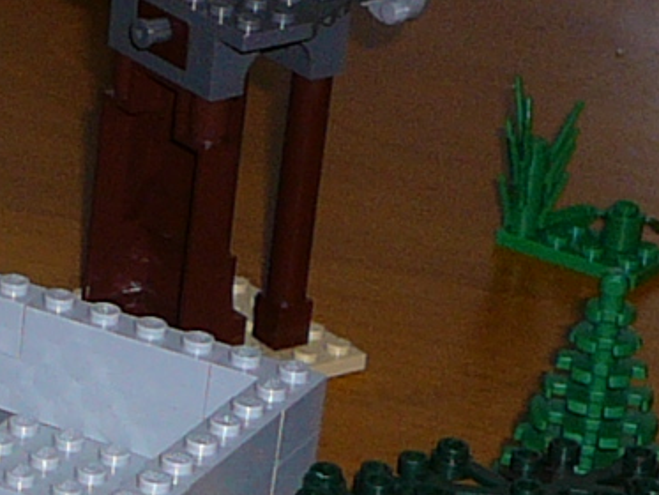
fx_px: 3656
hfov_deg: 9.4
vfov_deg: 7.7
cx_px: -825
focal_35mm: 192
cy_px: 283
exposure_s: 1/30
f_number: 2.8
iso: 80
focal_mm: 5.2
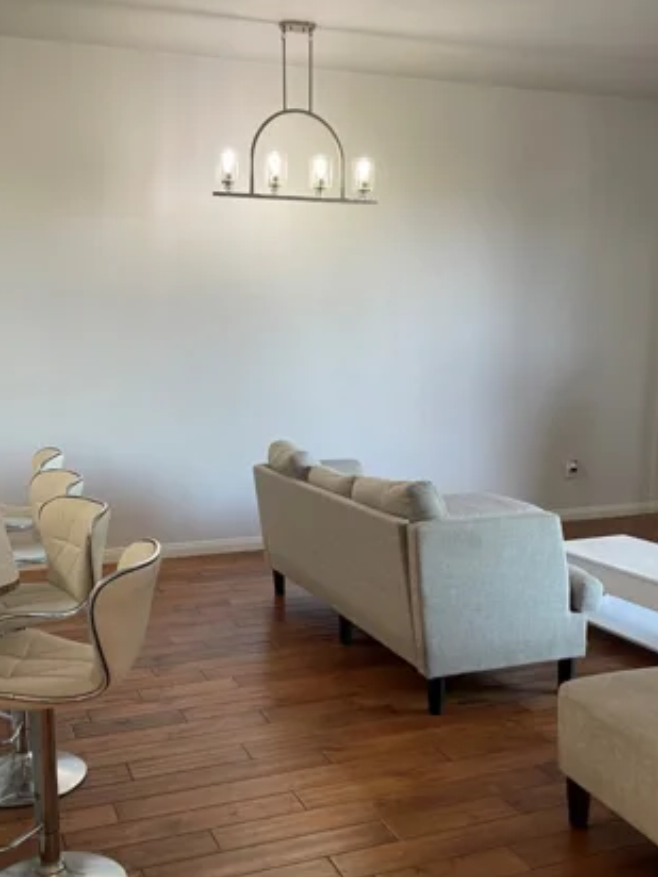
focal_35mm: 34
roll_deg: +0.4
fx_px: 862
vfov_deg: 53.7
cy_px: 511
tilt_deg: -10.7
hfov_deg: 41.7
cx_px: 292
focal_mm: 5.1
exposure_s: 1/60
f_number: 1.6
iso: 100
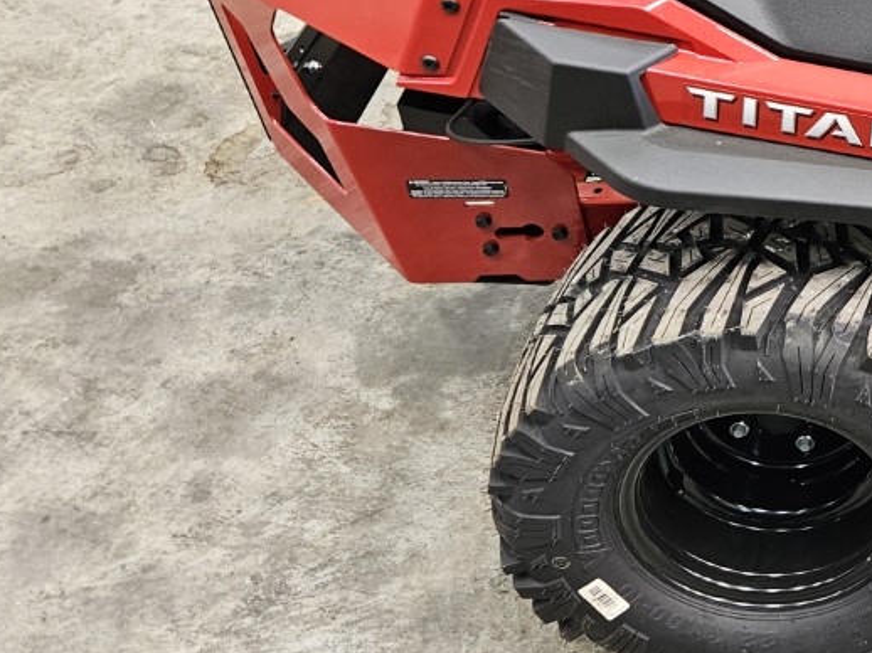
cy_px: 113
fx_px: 1611
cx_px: 1109
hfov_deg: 26.2
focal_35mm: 64
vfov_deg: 22.5
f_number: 1.8
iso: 200
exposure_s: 1/180
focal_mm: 5.4
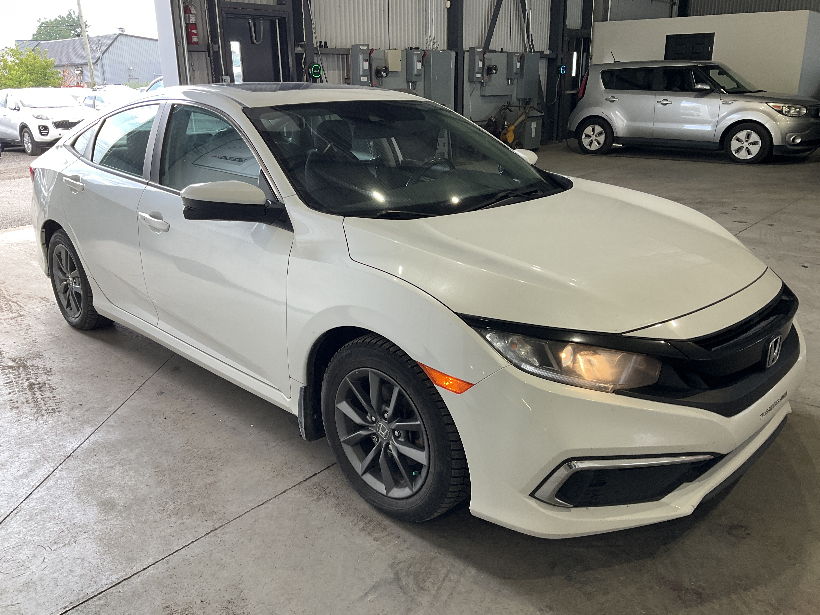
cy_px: 308
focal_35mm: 29
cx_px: 410
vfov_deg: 48.2
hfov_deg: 61.7
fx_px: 687
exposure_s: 1/122
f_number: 1.8
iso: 25
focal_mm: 3
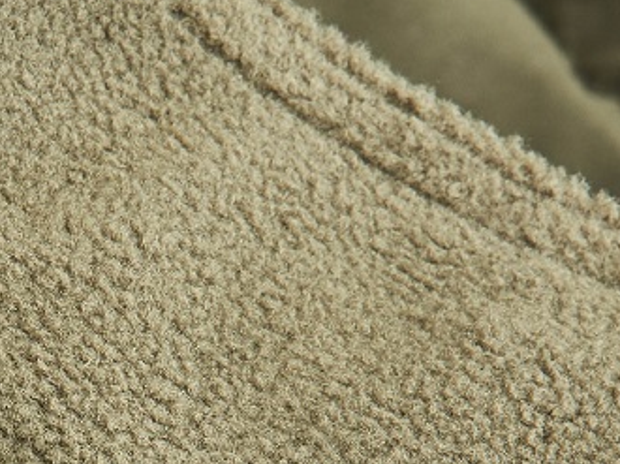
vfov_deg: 7.2
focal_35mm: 205
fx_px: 3669
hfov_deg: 9.6
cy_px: 614
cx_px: -53
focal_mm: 60
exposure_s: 1/125
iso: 100
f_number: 16
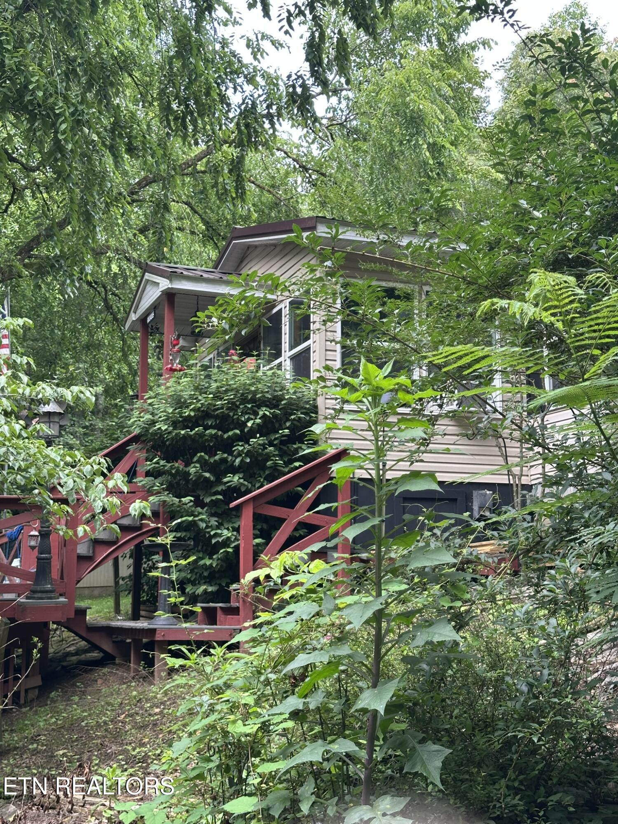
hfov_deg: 30.3
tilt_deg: +9.8
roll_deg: -0.7
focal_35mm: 48
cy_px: 412
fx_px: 1143
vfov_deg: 39.7
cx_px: 309
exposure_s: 1/130
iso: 50
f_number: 1.78
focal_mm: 6.86
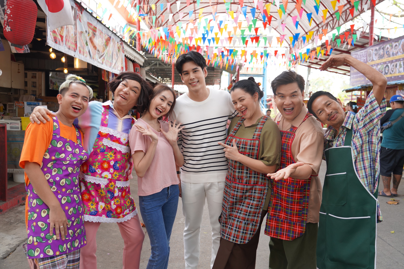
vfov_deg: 43.6
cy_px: 134
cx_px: 202
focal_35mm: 30
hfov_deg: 61.9
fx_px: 337
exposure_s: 1/250
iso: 500
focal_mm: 30
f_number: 4
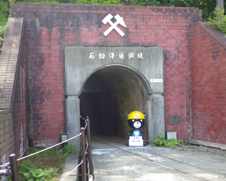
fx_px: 435
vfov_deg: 23.5
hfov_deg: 29.1
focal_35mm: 65
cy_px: 91
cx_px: 118
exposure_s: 1/125
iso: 125
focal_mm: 11
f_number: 3.6
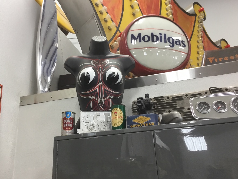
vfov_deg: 38.7
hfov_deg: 50.0
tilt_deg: +22.1
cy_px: 94
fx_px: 254
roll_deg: +2.2
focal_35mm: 37
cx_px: 103
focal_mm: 3.3
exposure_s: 1/30
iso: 50
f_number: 2.4
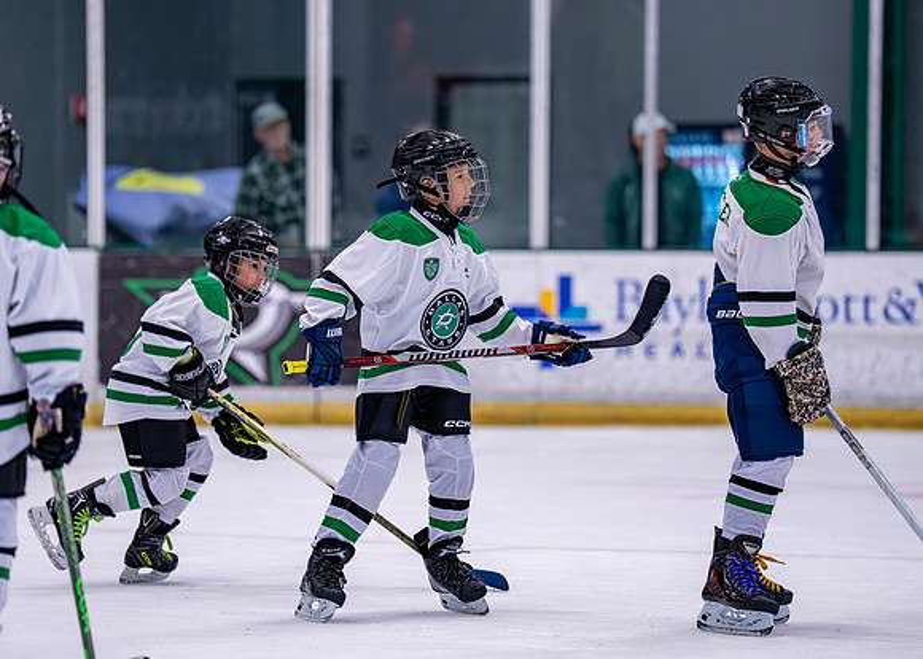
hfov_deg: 9.8
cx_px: 457
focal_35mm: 206
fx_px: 5407
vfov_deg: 7.0
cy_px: 288
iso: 2500
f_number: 2.8
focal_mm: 173
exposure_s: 1/1250
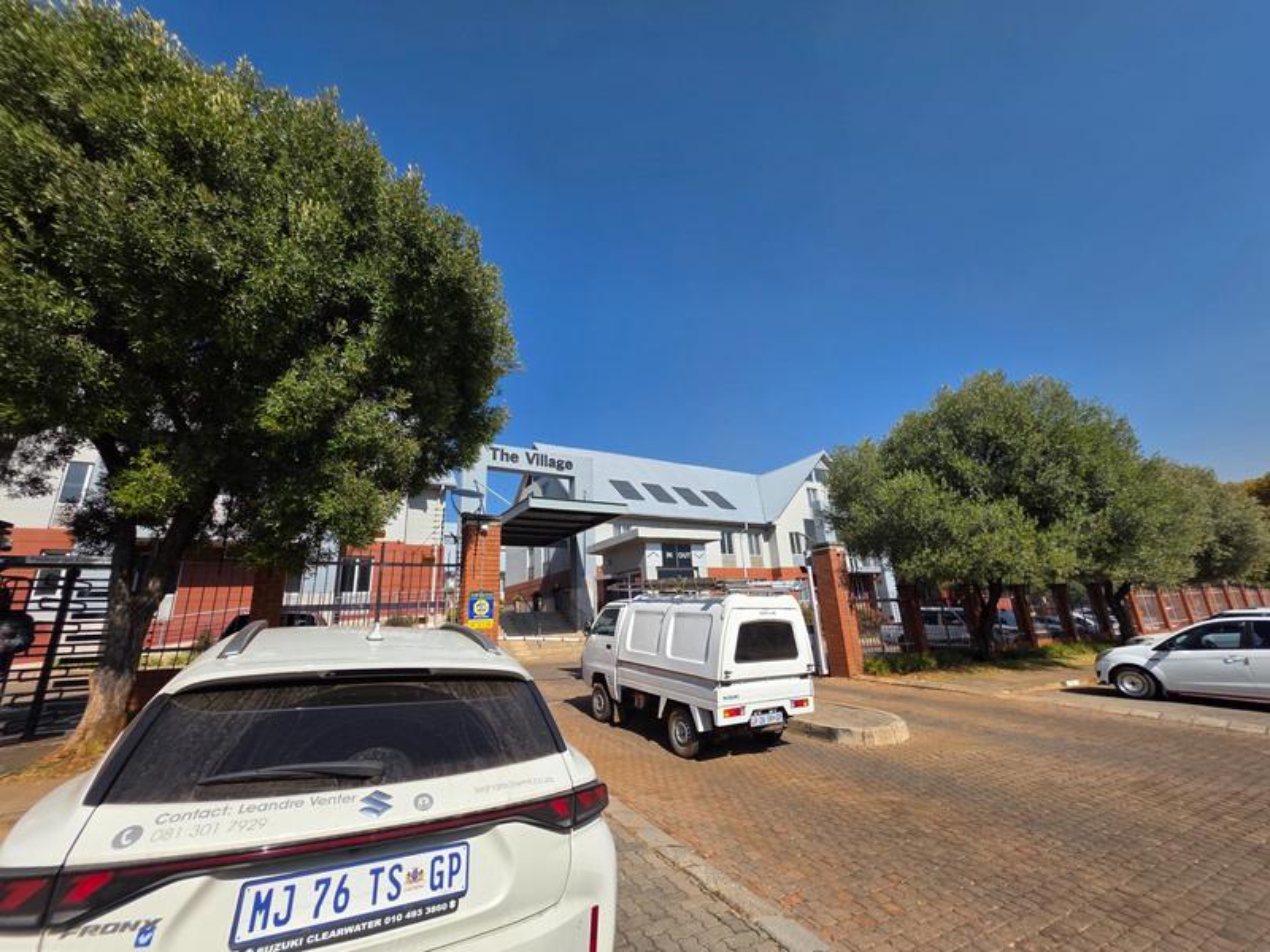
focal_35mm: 13
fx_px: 477
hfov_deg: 106.2
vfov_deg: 89.9
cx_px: 635
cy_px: 476
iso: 40
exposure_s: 1/2099
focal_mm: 2.2
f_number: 1.9
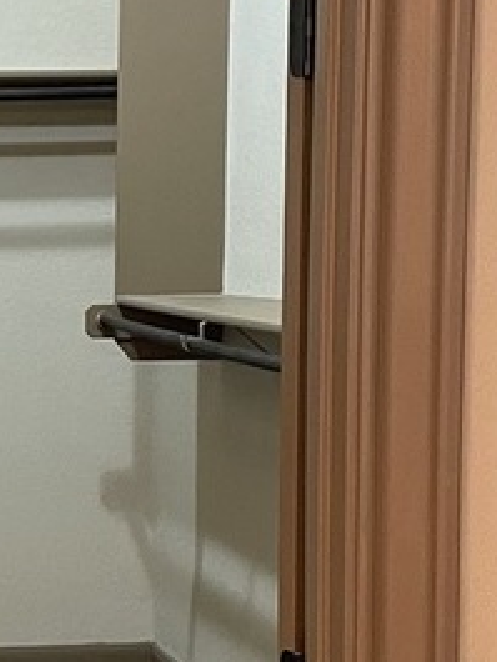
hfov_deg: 13.4
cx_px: -170
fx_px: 2028
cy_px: 402
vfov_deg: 18.5
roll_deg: +0.8
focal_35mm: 106
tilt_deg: -4.8
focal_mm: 4.2
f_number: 1.6
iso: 200
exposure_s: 1/60
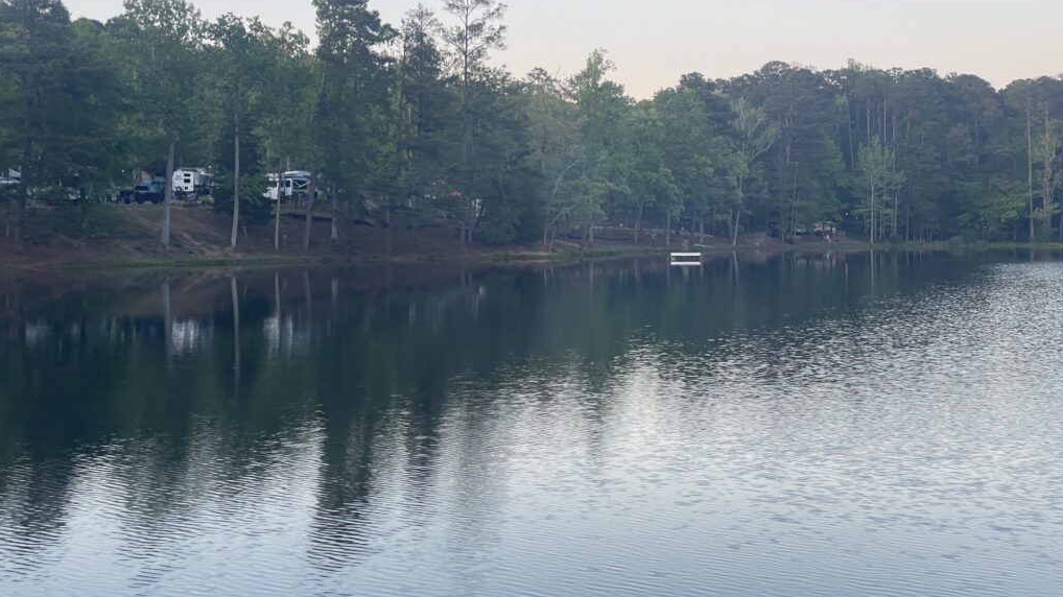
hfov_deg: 36.6
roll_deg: +0.2
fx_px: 1606
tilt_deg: -2.5
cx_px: 532
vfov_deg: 21.0
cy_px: 244
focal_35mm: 57
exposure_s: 1/99
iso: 50
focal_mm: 6
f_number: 2
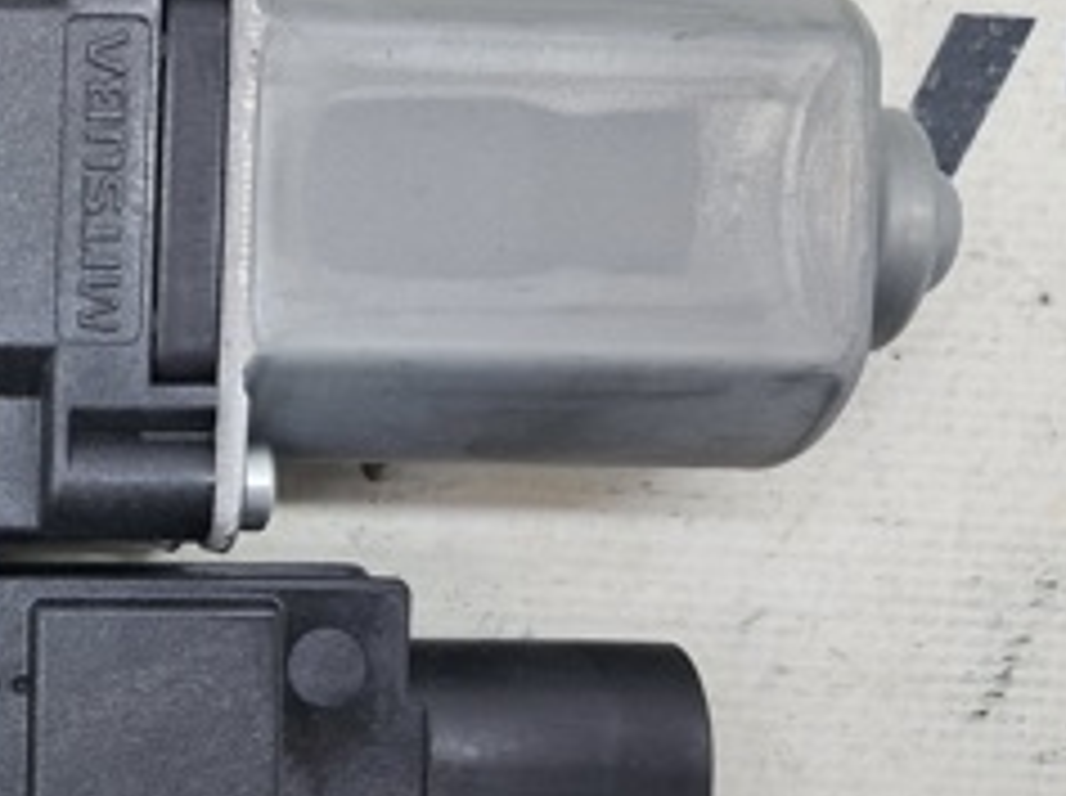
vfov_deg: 19.8
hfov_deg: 24.5
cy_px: 686
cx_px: -175
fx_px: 2245
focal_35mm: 73
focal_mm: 4
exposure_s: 1/50
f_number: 1.8
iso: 50
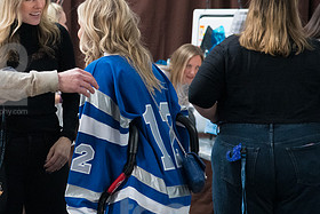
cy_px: 75
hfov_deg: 9.9
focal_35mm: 207
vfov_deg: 6.6
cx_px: -7
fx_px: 1841
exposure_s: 1/250
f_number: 5.6
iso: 4000
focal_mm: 100
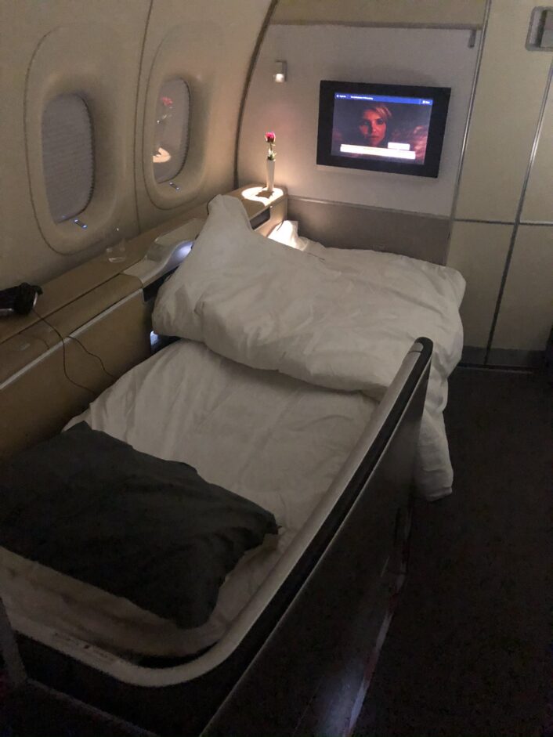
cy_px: 368
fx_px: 596
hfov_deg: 49.8
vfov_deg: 63.4
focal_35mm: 28
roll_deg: +0.0
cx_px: 276
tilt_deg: -28.4
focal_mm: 4
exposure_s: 1/4
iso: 400
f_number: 1.8
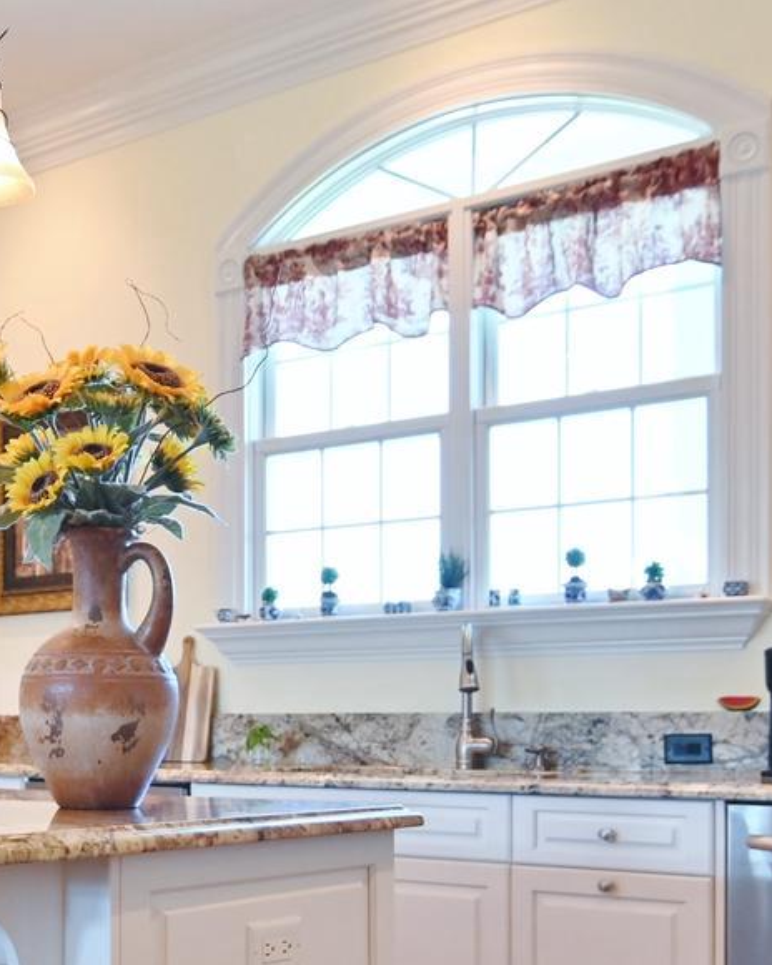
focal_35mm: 53
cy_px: 732
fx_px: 1514
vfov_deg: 34.6
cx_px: 72
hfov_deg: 27.5
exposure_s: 1/125
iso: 640
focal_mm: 16
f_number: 2.8
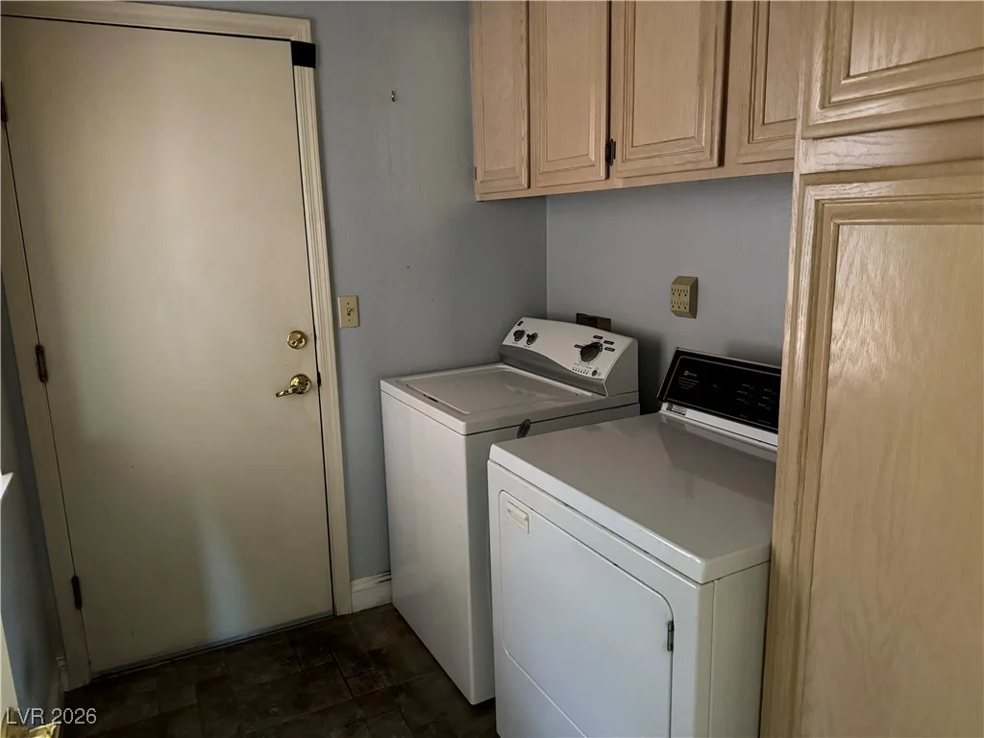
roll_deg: +1.2
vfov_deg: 56.8
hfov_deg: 71.6
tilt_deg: -11.2
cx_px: 492
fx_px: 682
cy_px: 369
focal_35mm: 24
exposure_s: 1/30
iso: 1000
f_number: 1.78
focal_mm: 6.76
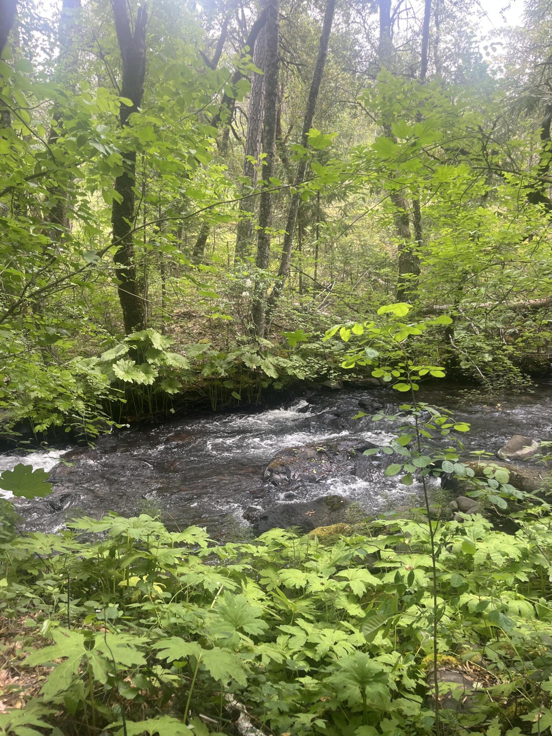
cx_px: 276
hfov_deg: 53.1
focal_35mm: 26
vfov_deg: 67.3
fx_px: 553
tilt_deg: -10.1
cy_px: 368
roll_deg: +0.1
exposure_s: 1/121
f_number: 1.6
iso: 64
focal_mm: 5.1
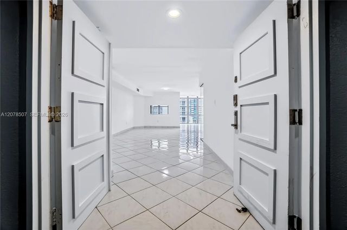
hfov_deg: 100.5
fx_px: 144
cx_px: 174
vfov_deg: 77.2
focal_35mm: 15
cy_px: 115
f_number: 4
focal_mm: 10
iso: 200
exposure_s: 1/500
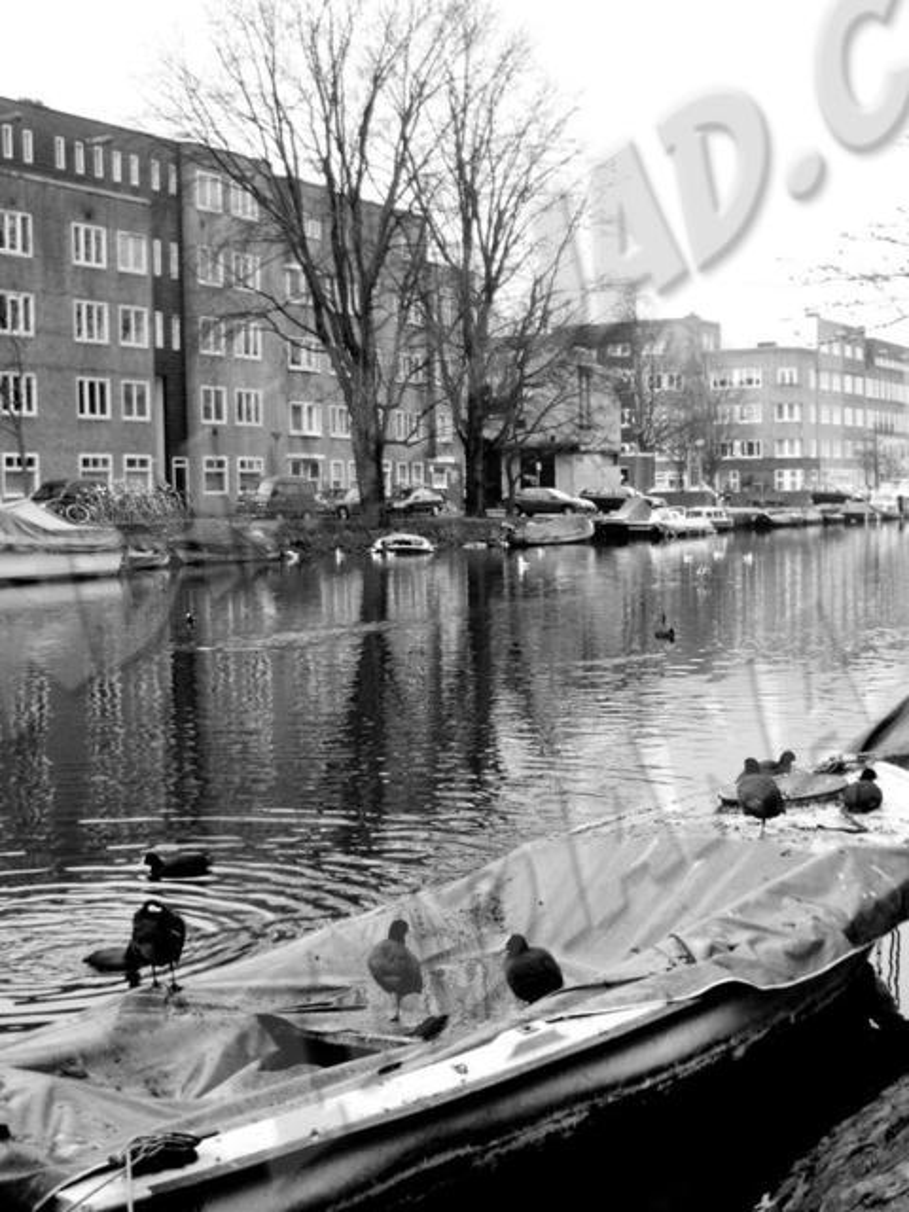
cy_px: 606
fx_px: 1751
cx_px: 454
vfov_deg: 38.2
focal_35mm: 50
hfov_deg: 29.1
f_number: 3.1
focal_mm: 8.2
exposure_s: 1/200
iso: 400
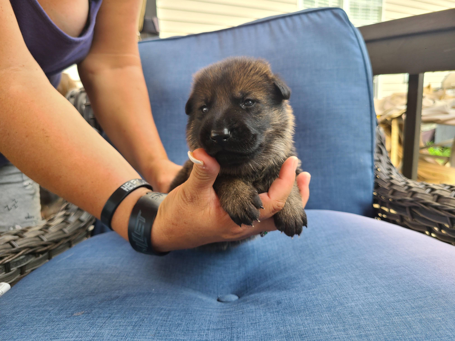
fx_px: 342
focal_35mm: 26
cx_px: 228
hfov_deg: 67.3
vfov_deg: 53.1
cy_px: 170
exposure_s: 1/170
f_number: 1.8
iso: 40
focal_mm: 5.4
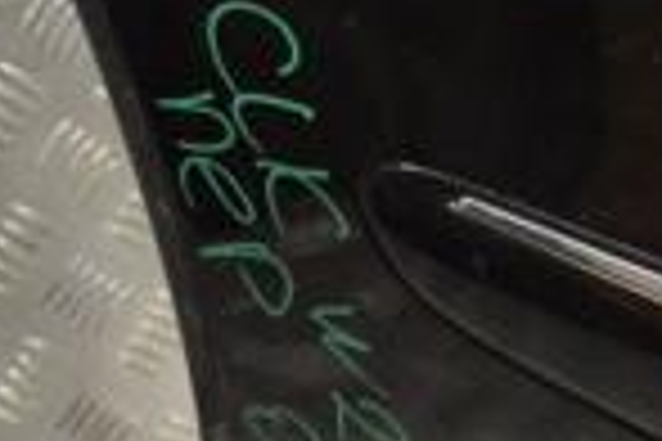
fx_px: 2703
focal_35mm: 147
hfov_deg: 13.2
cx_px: 995
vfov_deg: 9.3
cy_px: 207
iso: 3200
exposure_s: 1/200
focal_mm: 24
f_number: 7.1
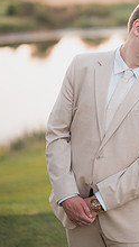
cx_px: 159
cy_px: 85
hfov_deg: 11.2
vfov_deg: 19.9
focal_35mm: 107
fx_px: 700
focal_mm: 50
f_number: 1.2
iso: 640
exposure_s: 1/800
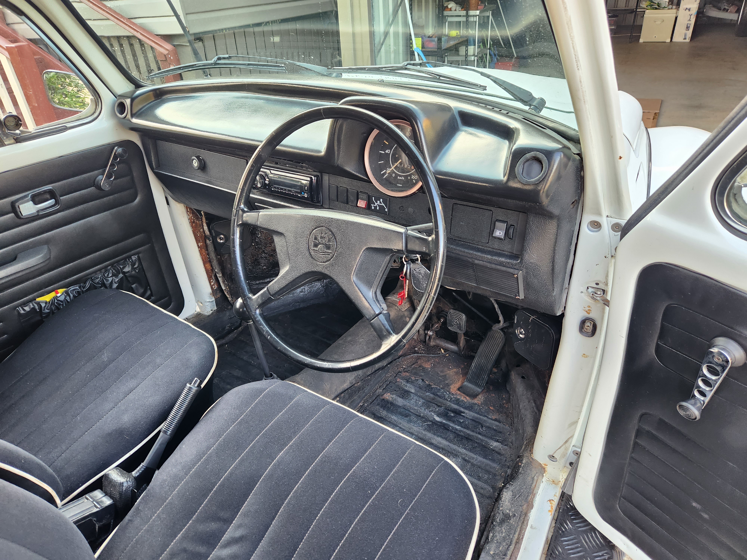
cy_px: 280
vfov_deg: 58.9
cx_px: 374
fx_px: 496
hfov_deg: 73.9
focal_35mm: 23
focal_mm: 5.4
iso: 160
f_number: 1.8
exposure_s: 1/100
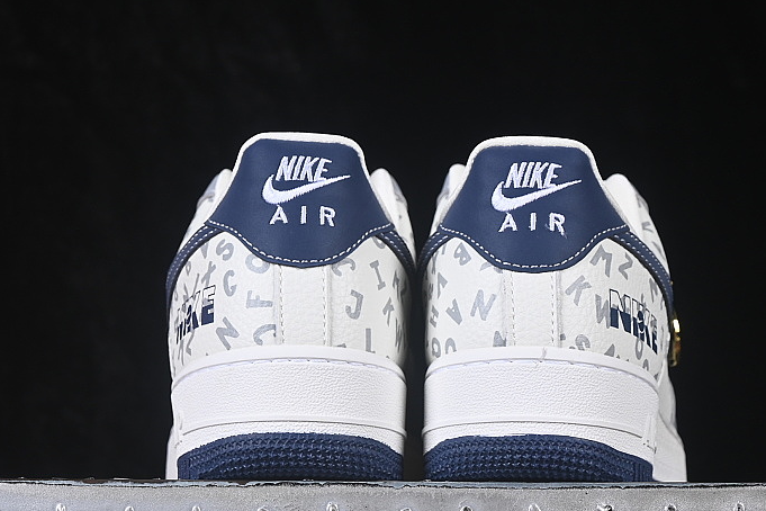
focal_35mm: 119
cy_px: 230
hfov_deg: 17.2
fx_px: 2532
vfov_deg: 11.5
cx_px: 417
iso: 160
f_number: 8
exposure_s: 1/80
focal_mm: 50
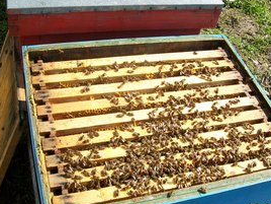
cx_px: 146
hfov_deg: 40.4
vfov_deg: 30.9
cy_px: 105
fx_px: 368
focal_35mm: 47
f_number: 4.8
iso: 64
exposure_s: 1/250
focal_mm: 6
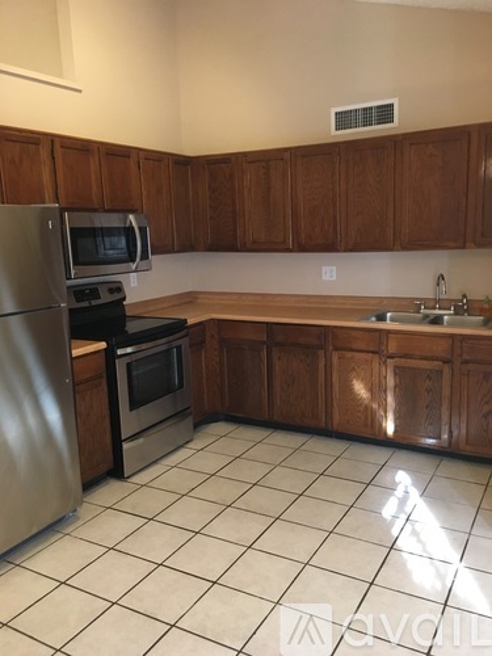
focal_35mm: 29
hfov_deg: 48.2
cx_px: 246
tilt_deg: -10.3
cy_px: 328
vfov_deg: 61.7
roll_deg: +2.9
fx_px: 550
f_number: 2.2
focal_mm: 4.15
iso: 200
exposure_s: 1/17
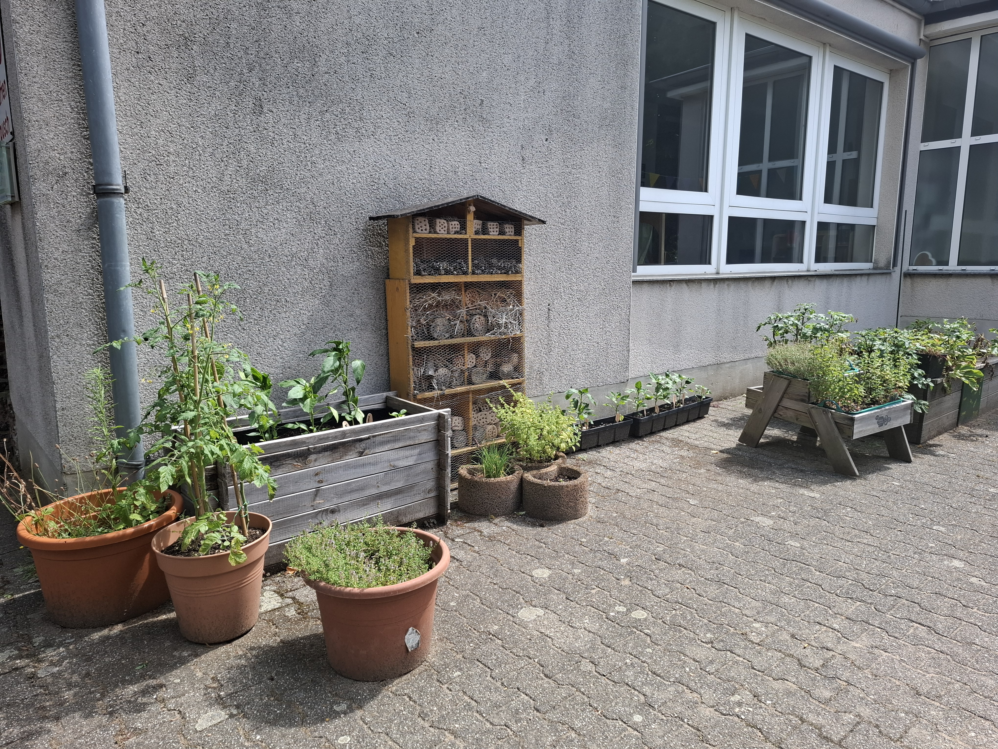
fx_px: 663
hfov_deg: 73.9
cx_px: 499
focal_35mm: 23
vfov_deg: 58.9
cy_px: 374
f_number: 1.8
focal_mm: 5.54
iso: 50
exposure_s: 1/413
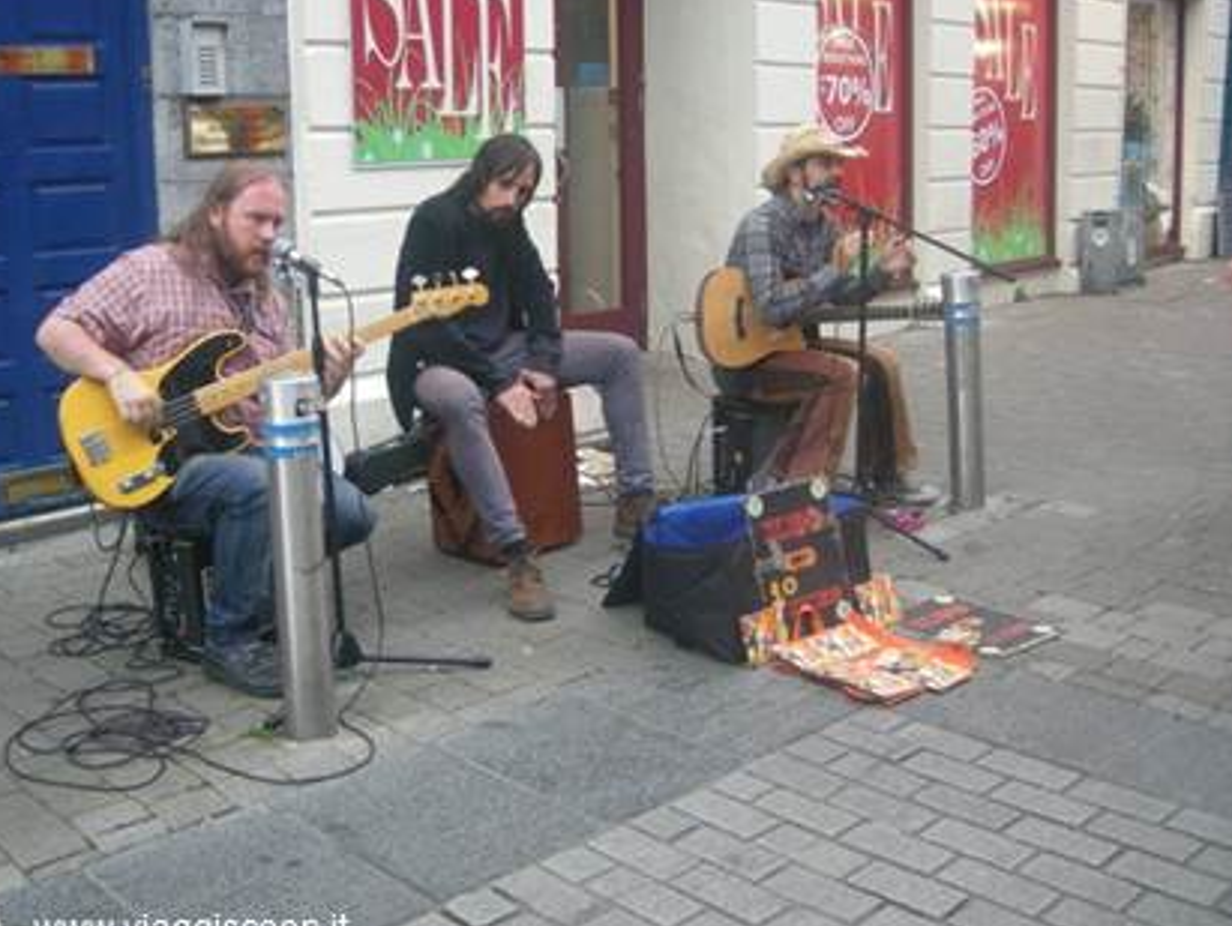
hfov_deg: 44.7
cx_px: 561
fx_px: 1496
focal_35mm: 42
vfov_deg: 34.4
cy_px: 411
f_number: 2.7
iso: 204
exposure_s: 1/59.1
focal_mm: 7.5
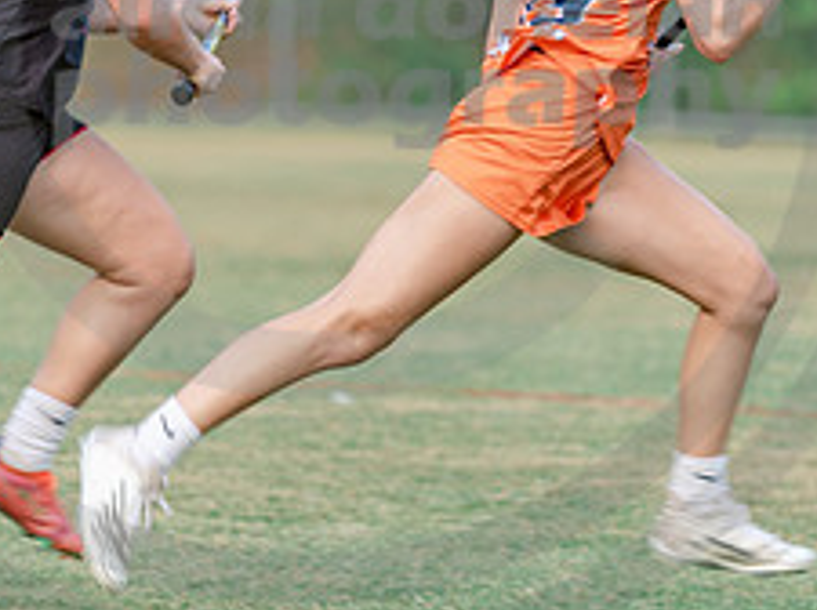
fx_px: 15882
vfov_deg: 2.2
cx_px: 539
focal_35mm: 674
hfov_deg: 2.9
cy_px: 271
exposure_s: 1/400
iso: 250
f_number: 2.8
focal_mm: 200
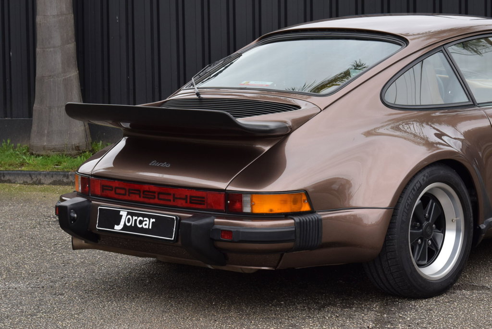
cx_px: 246
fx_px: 1333
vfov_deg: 14.1
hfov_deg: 20.9
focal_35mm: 98
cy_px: 164
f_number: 13
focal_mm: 65
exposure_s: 1/60
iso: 640
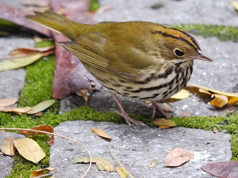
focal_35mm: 919
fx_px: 6317
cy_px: 83
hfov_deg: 2.2
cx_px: 129
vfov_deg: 1.6
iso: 1600
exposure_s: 1/125
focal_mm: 300
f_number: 5.6
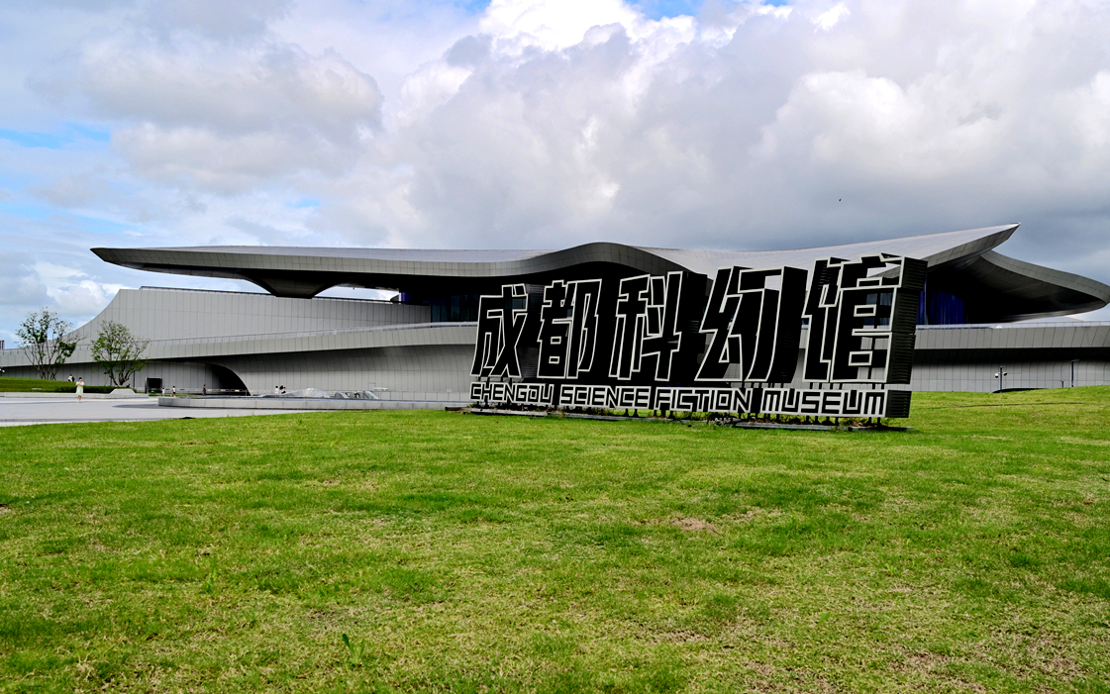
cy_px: 392
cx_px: 589
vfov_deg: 35.3
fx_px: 1089
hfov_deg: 54.0
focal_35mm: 36
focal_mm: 33
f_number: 8
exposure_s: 1/800
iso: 250
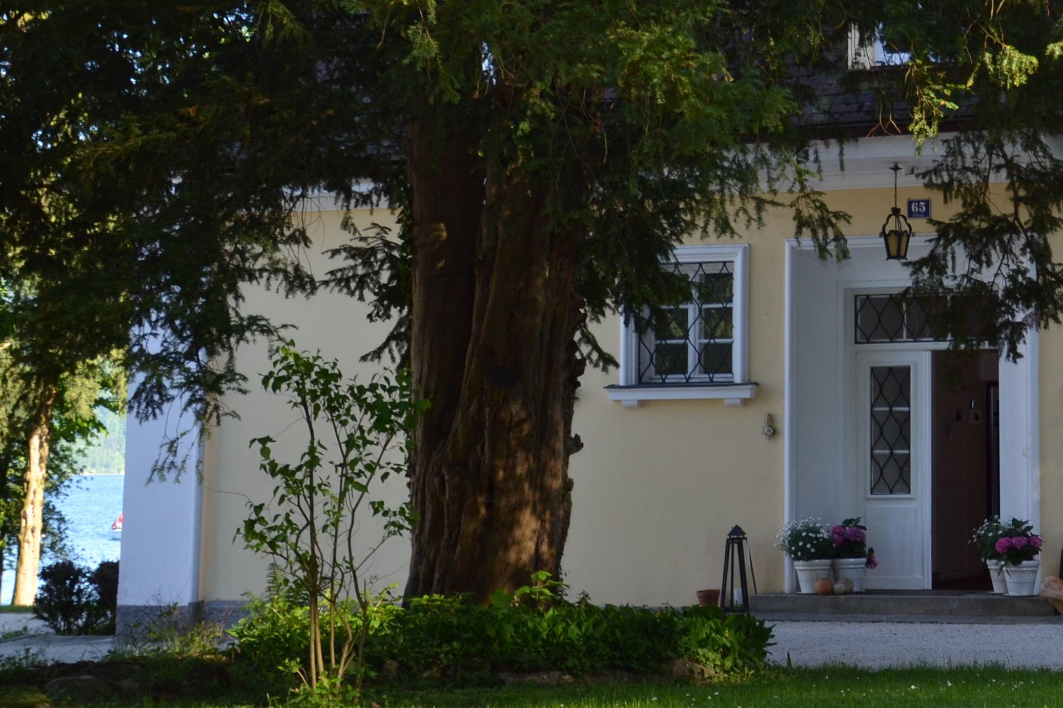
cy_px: 215
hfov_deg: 24.1
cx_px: 1098
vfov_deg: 17.0
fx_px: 2362
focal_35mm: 80
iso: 110
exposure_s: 1/125
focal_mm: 24
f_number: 4
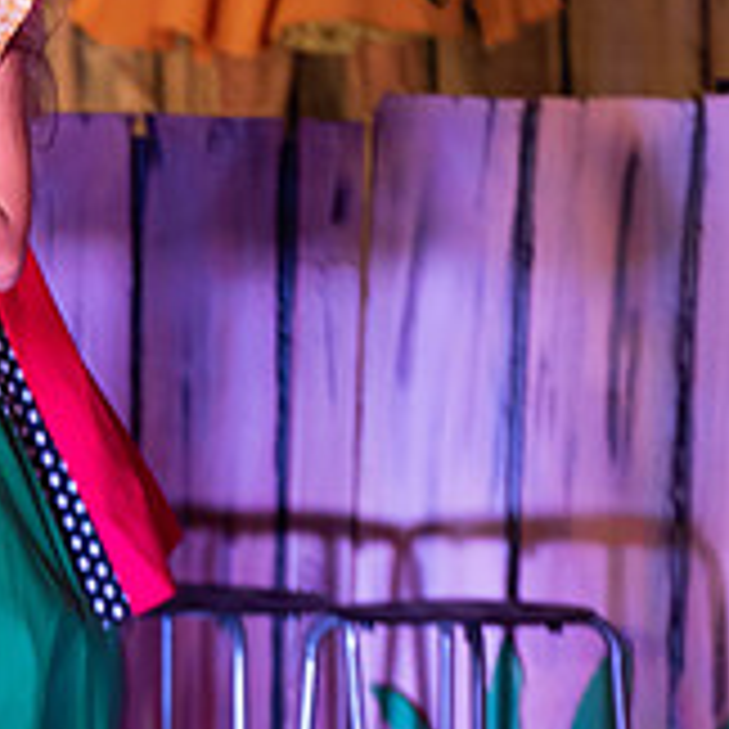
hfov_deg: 3.6
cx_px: -572
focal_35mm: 486
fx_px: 11580
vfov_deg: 3.6
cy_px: 340
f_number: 2.8
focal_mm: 160
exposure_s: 1/160
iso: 800
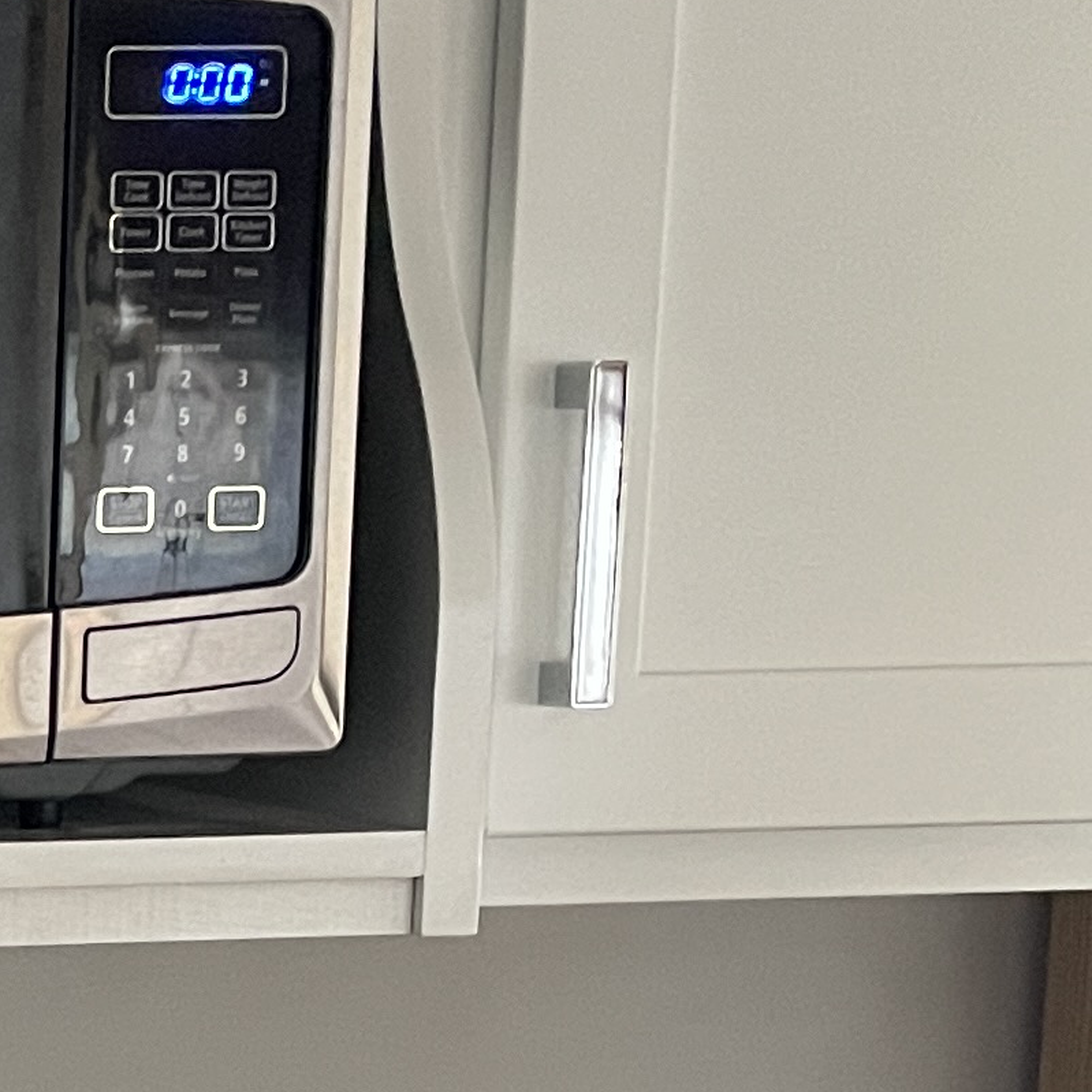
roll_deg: -0.2
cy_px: 1304
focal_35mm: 116
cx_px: -723
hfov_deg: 13.8
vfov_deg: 14.6
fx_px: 4140
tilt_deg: -11.1
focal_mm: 4.2
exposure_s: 1/44
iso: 500
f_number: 1.6
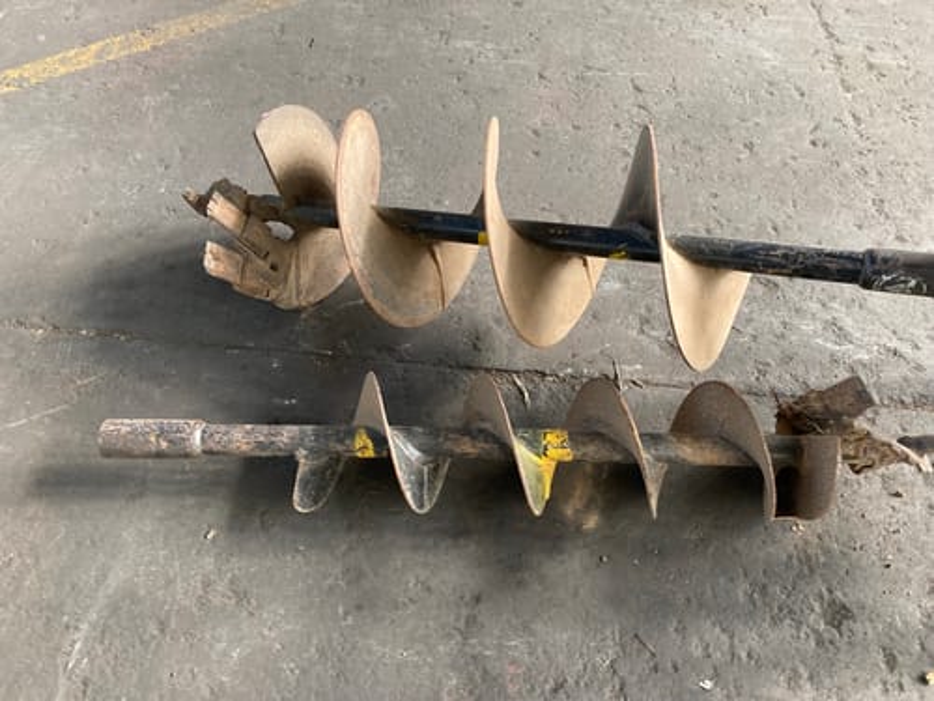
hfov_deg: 63.4
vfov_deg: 49.7
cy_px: 350
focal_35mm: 28
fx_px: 755
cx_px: 467
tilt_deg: -53.4
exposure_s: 1/60
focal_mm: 3.99
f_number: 1.8
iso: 160
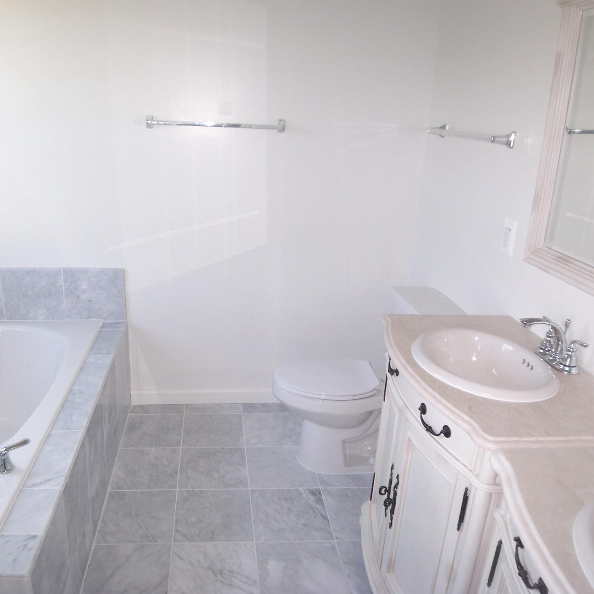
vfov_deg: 57.3
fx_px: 544
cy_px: 292
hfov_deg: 57.0
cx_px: 246
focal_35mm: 28
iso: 50
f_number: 2.8
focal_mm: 3.8
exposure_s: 1/30
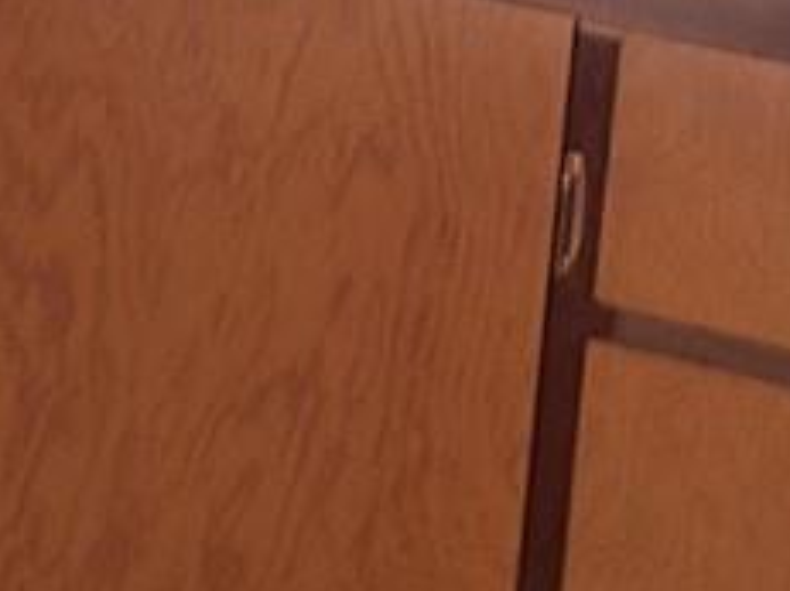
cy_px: -745
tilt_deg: -5.4
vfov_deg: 7.7
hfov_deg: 9.3
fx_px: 4106
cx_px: -1344
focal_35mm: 180
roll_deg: -3.3
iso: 400
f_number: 1.6
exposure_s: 1/60
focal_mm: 5.96
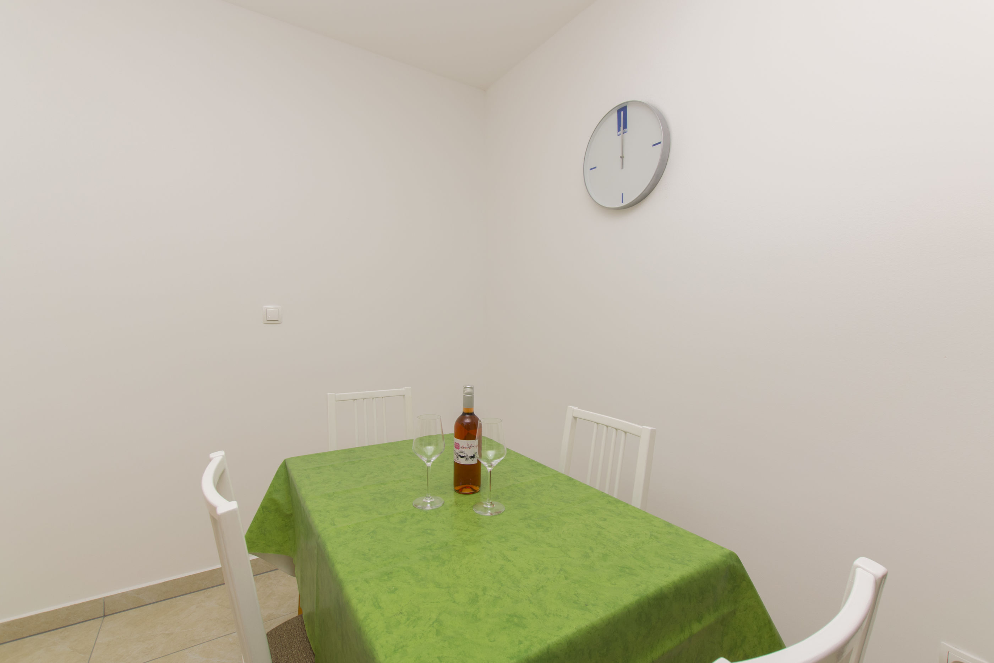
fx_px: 414
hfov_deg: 100.4
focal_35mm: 15
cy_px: 332
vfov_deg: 77.3
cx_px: 497
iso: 200
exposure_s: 1/160
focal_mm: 10
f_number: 6.3
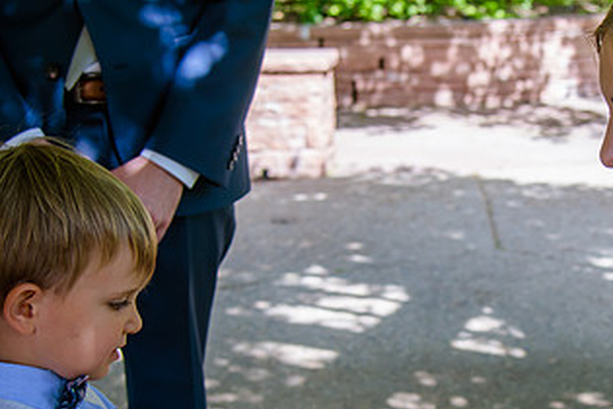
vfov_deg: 15.8
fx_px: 1464
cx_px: 446
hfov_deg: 23.4
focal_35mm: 86
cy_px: 320
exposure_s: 1/320
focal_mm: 34
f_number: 4.5
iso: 200
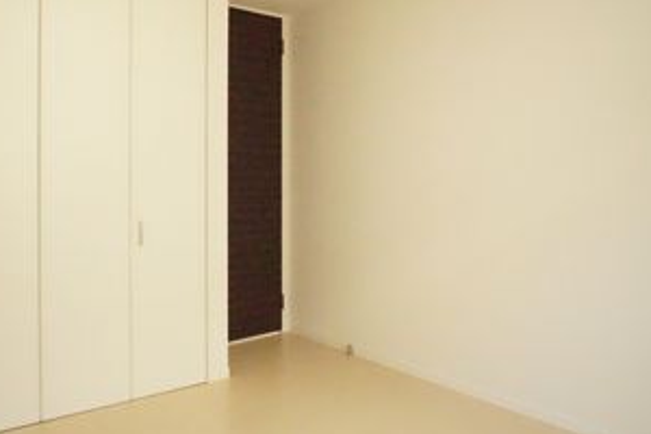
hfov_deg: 48.4
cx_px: 304
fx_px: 723
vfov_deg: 33.3
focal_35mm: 40
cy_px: 183
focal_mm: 16
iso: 25600
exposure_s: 1/800
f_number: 8
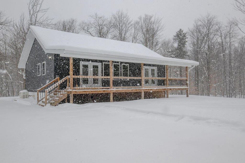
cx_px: 122
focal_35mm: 30
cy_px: 82
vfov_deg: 43.6
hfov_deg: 61.9
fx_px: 204
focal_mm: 30
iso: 1250
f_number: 16
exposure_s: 1/400
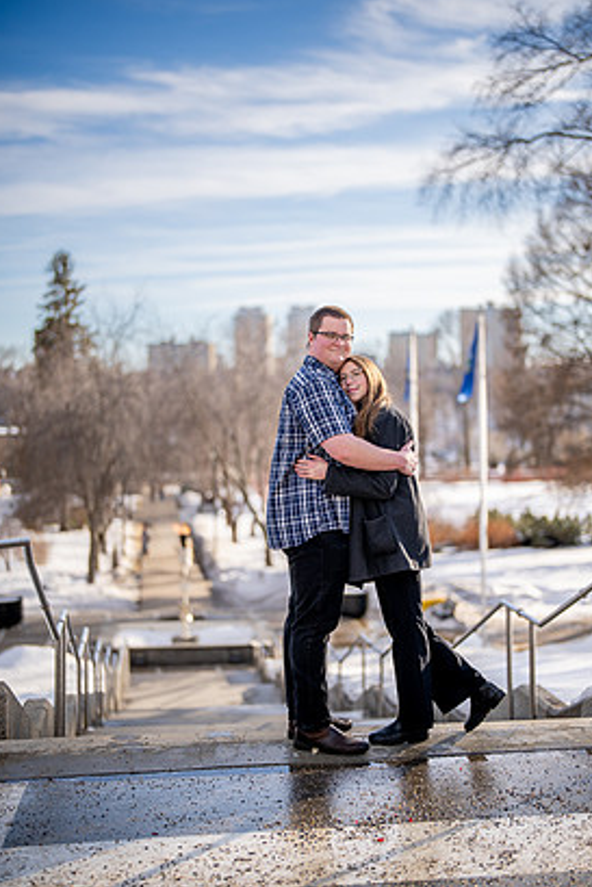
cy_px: 464
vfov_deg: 36.2
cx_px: 295
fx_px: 1355
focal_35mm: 55
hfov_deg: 24.6
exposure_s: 1/6400
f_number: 1.2
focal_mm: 50
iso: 100
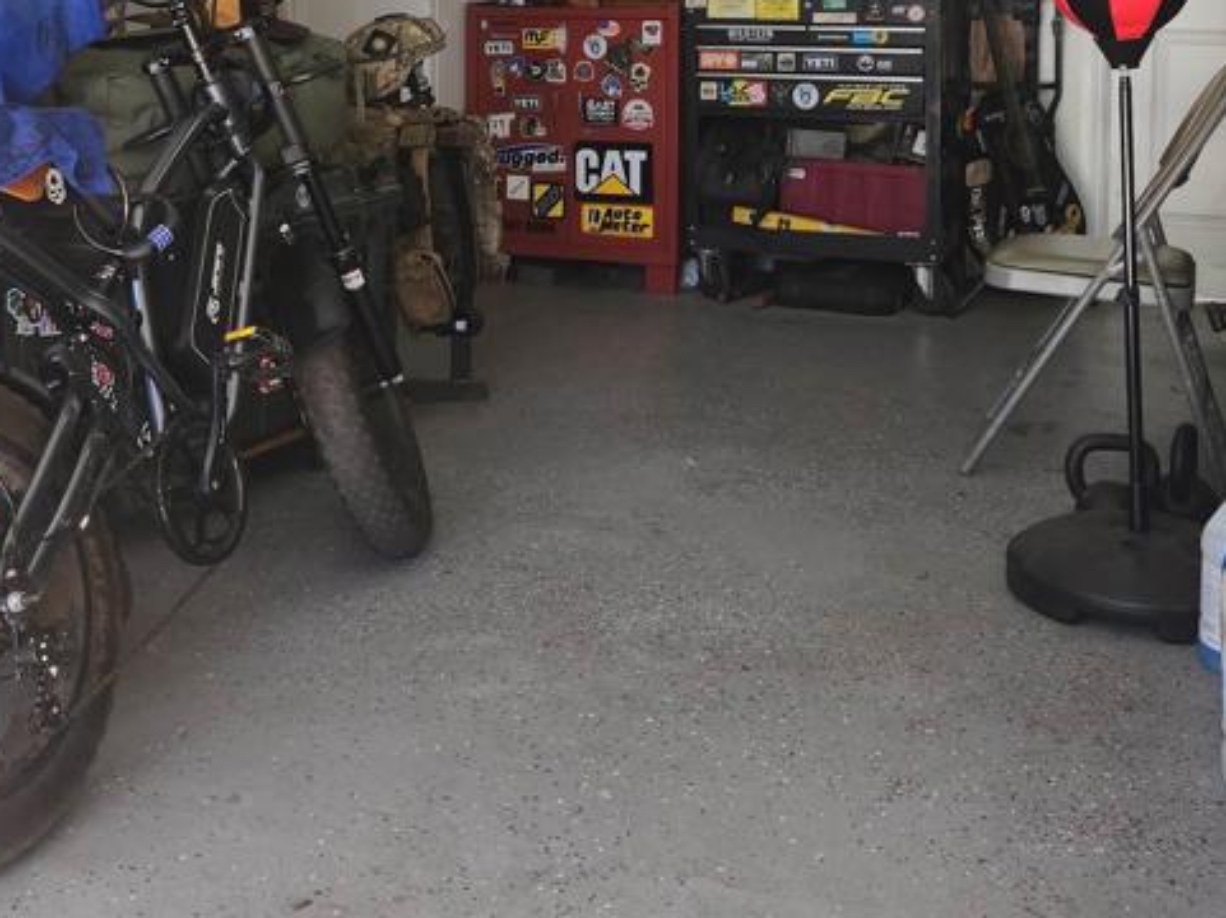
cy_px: 61
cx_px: 538
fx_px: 1734
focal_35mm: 49
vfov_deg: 28.3
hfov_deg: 38.9
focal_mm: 5.4
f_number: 1.8
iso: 25
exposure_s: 1/120
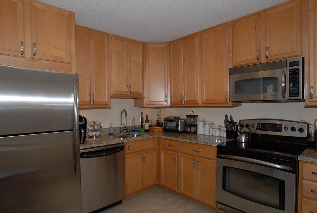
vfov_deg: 63.2
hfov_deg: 85.0
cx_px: 161
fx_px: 173
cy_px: 105
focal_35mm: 20
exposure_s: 1/250
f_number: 5.6
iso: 400
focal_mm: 11
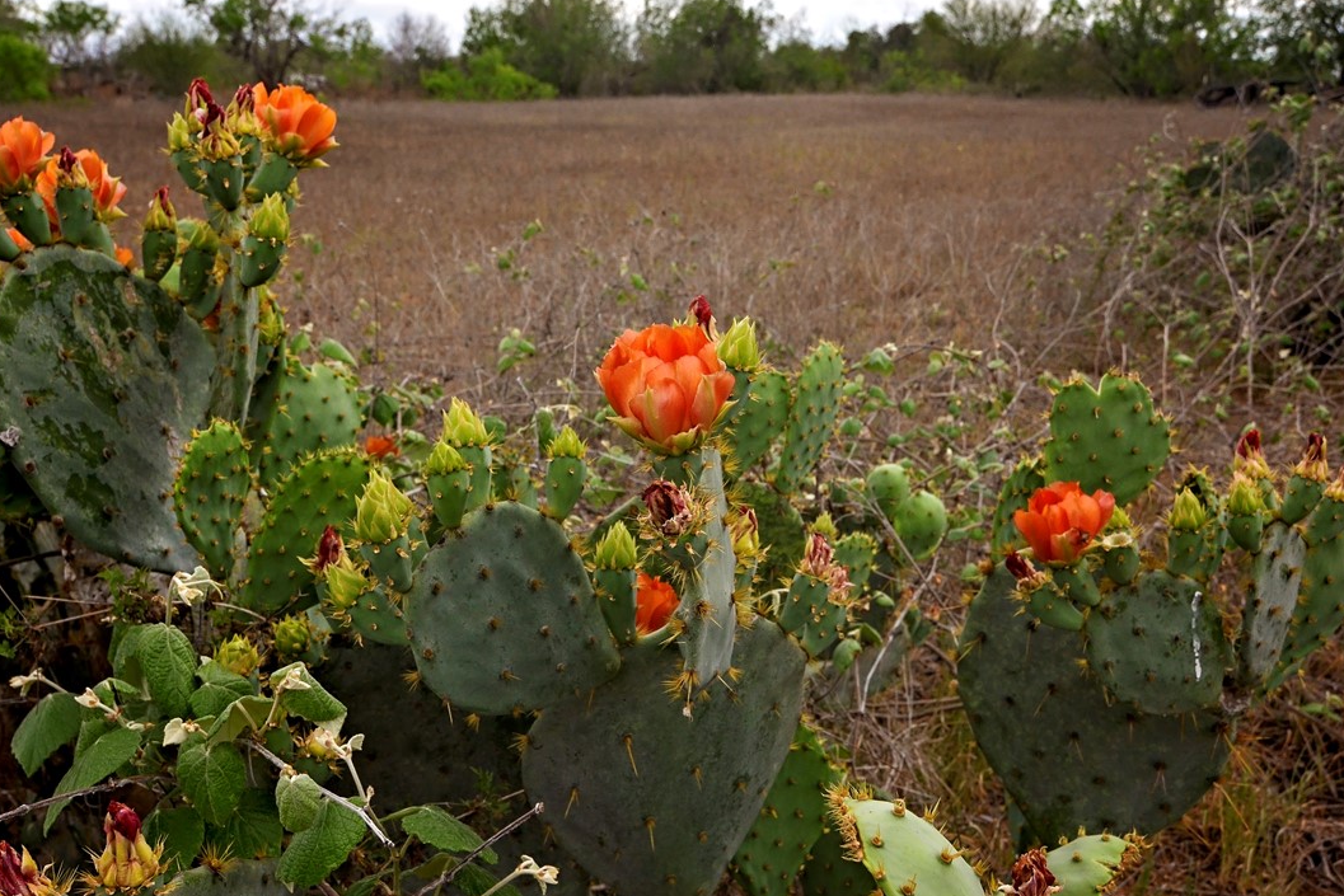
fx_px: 1381
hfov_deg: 51.9
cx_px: 677
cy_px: 448
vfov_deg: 36.0
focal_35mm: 37
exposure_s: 1/640
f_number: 8
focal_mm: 24
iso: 400
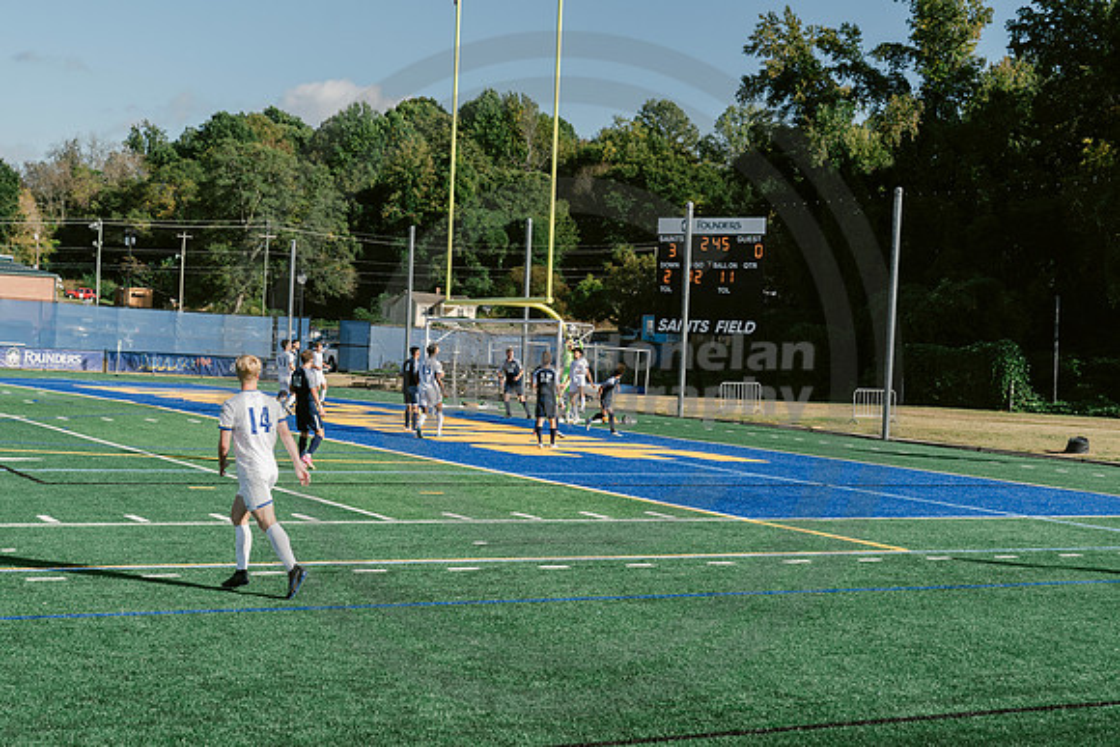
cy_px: 374
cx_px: 560
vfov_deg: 24.2
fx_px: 1743
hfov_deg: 35.6
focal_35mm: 56
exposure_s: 1/2500
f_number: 5.6
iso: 640
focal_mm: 56
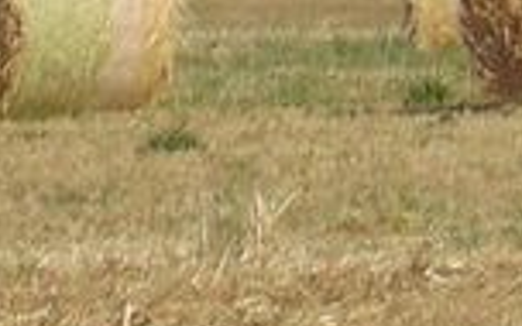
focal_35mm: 594
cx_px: -972
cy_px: -824
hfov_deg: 3.5
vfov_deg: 2.2
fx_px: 8450
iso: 80
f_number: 9.6
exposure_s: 1/320
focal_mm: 12.8
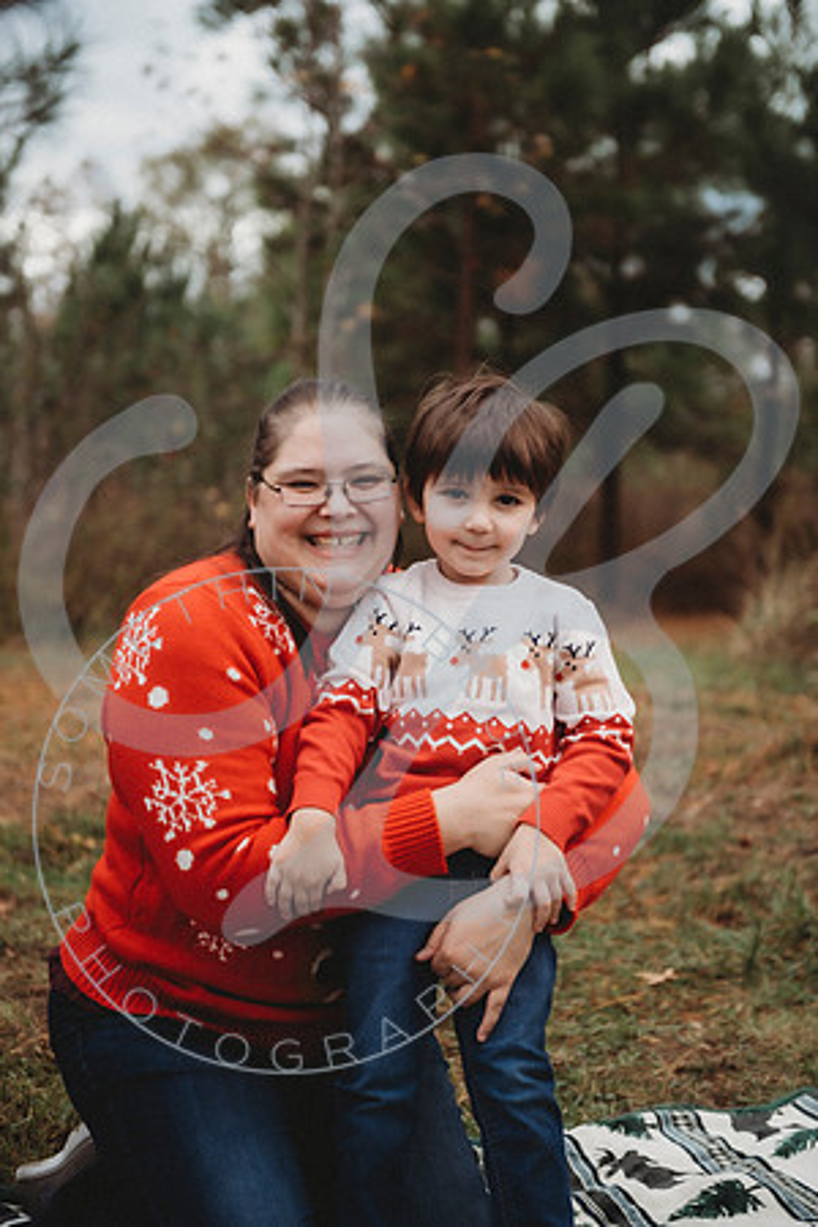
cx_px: 409
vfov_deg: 28.8
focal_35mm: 70
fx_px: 2386
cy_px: 614
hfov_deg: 19.5
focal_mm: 70
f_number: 2.8
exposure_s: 1/640
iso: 100
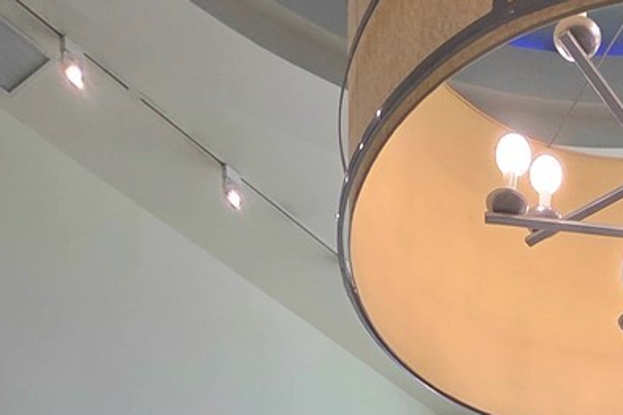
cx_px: 587
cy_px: 925
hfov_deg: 33.8
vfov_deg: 16.0
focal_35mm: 55
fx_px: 952
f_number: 2.2
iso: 50
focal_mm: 2.2
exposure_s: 1/145
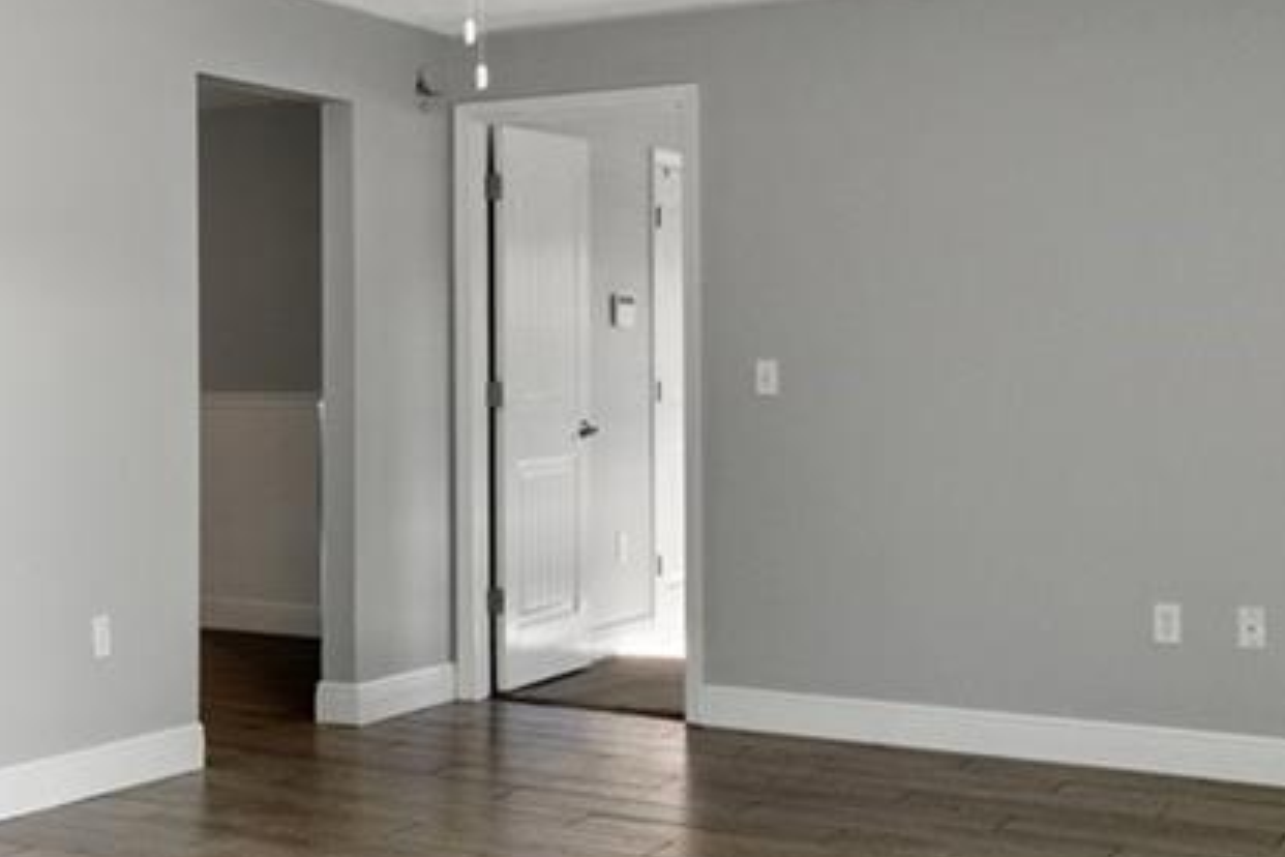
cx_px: 65
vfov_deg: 23.4
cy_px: 373
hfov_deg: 32.3
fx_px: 2070
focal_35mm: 58
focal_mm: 10
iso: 400
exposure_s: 1/20
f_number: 8
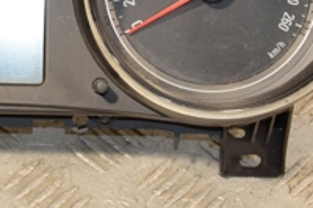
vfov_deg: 7.5
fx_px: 1581
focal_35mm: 182
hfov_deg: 11.2
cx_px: 14
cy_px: -41
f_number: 5.6
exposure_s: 1/200
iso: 800
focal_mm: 38
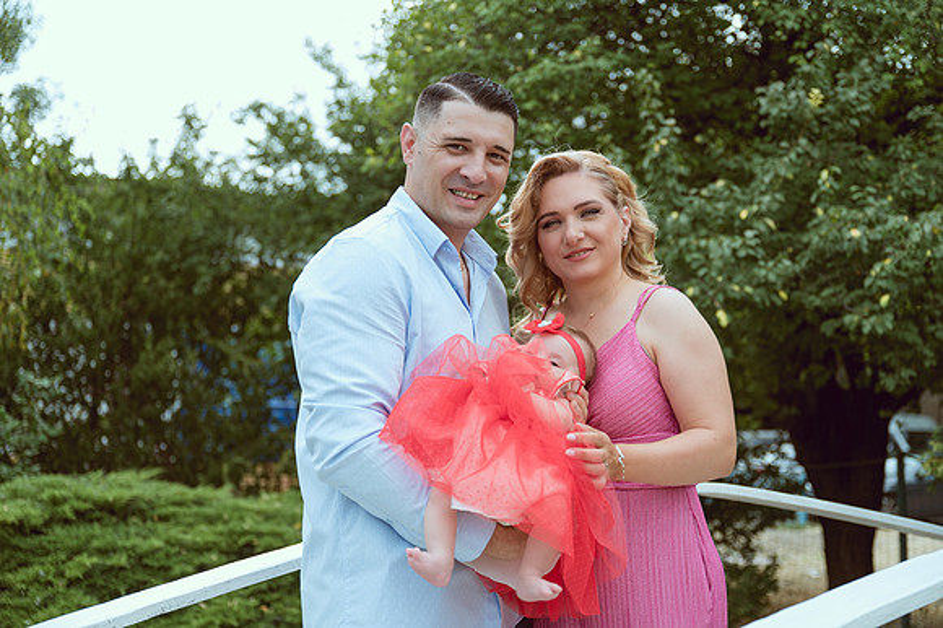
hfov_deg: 42.8
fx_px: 1204
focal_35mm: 46
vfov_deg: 29.2
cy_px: 314
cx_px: 472
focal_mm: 46
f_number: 2.8
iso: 160
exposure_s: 1/500
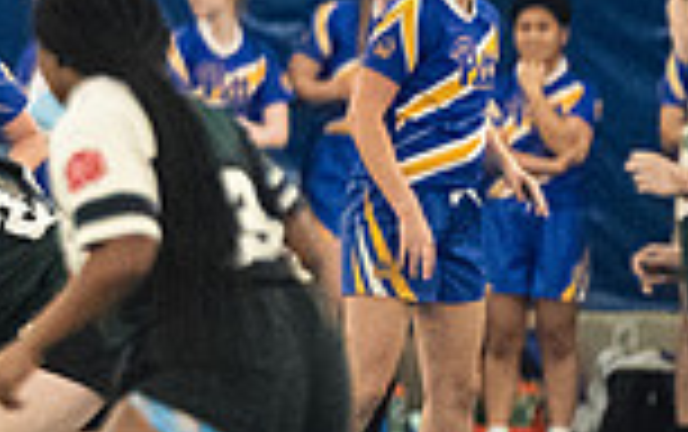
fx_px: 21699
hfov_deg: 1.8
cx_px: -373
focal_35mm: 1156
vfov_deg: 1.1
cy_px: 198
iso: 12800
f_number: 2.8
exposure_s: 1/500
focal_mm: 200
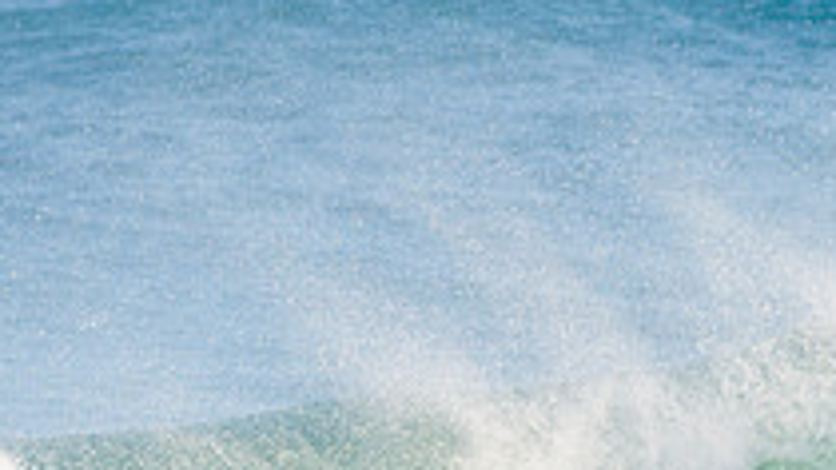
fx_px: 32046
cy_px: 755
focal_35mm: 1446
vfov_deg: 0.8
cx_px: 661
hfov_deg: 1.5
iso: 280
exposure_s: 1/1600
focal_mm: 500
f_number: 5.6
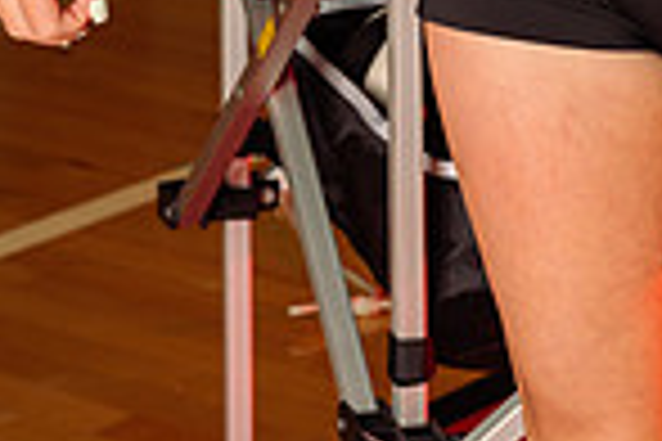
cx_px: 635
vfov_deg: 6.2
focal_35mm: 214
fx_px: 3935
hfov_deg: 9.6
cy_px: -558
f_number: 8
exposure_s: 1/250
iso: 160
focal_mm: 70
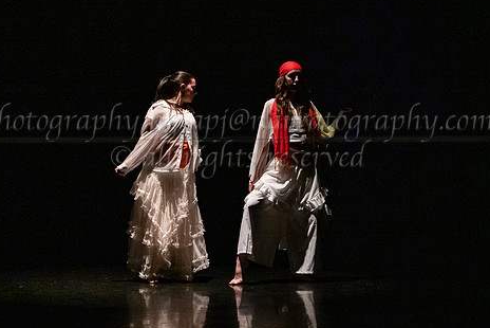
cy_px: 101
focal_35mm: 118
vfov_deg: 11.6
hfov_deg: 17.3
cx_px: 222
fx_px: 1607
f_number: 3.5
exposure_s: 1/320
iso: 6400
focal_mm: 75
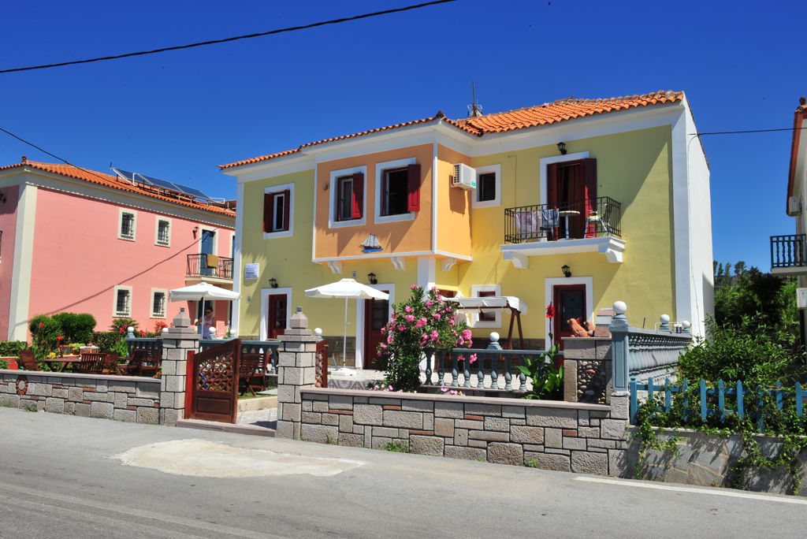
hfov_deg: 63.6
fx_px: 650
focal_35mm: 29
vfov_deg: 45.0
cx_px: 404
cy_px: 270
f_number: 22
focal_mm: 29
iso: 200
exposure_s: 1/100
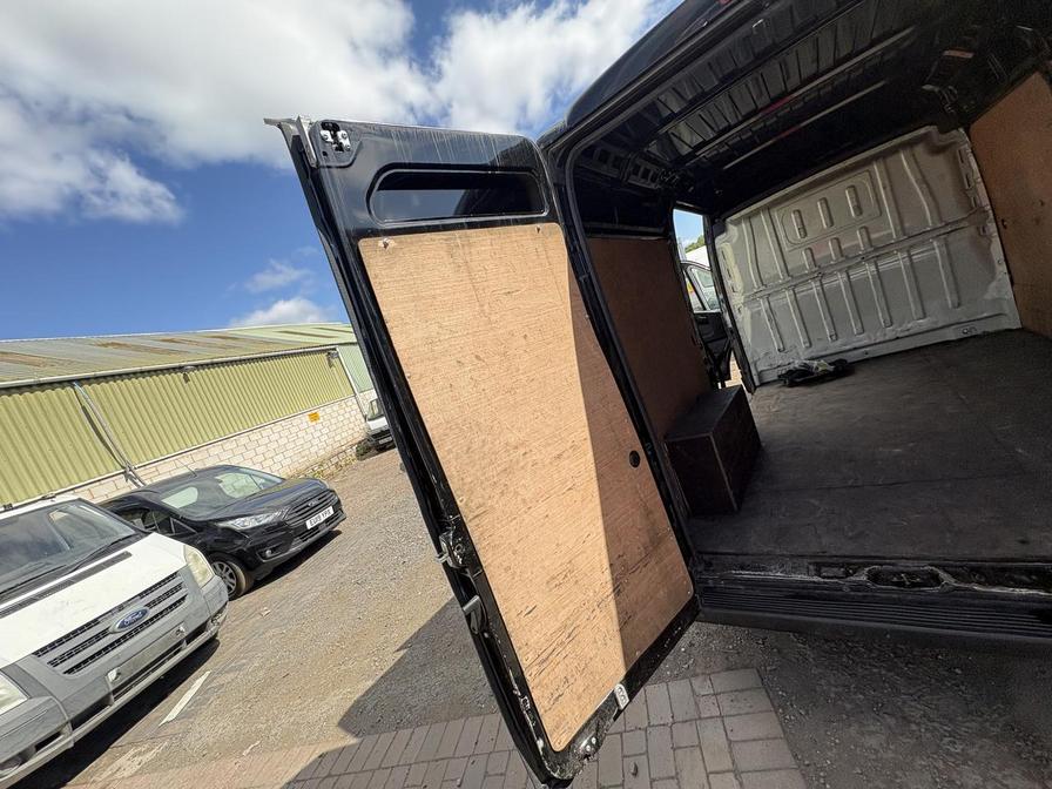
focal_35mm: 14
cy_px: 394
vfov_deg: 85.7
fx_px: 425
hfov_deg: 102.1
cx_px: 526
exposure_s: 1/840
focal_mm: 2.22
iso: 50
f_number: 2.2
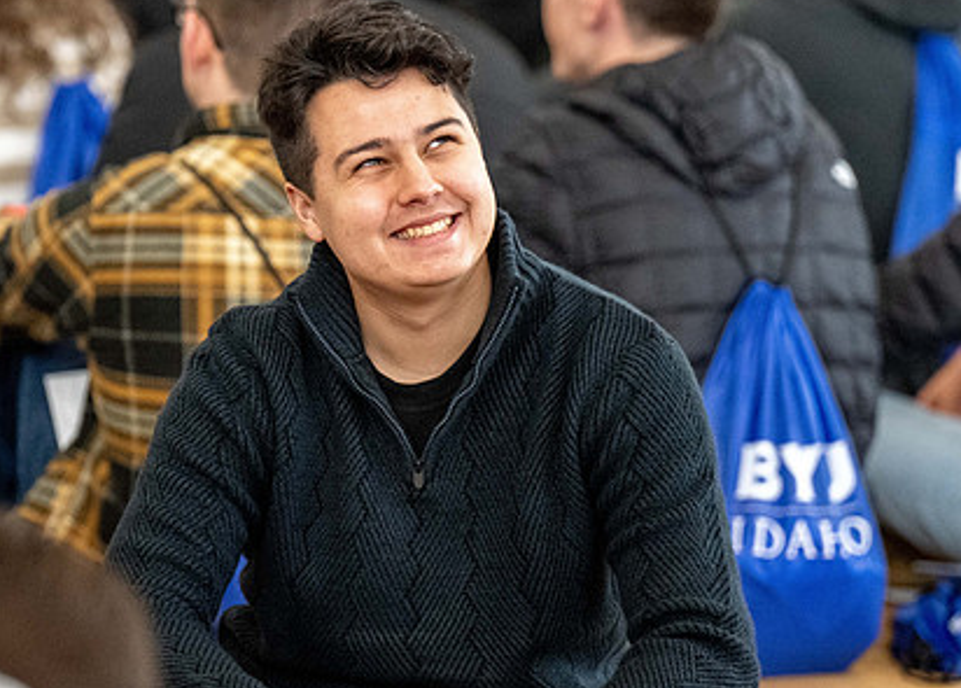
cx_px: 414
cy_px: 393
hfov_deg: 5.8
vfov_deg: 4.1
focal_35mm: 349
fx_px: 9533
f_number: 3.2
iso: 4000
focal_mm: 200
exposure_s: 1/640
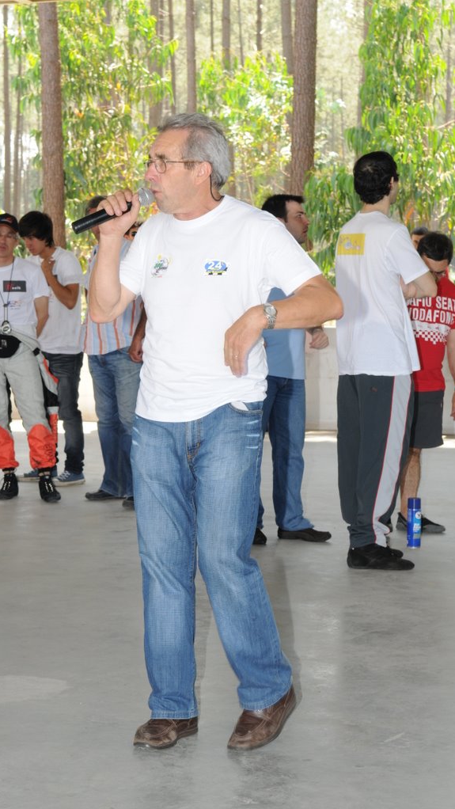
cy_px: 404
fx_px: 1856
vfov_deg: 24.6
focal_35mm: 87
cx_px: 191
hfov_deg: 14.0
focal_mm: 55
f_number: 8
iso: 400
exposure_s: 1/80
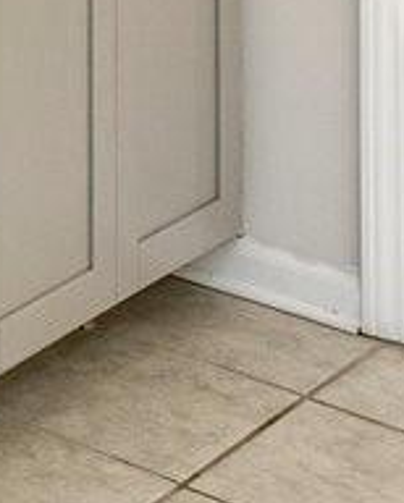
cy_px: -680
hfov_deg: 7.7
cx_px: -1173
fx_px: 2089
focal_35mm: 140
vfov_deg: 11.5
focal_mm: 14
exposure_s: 1/15
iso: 125
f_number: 8
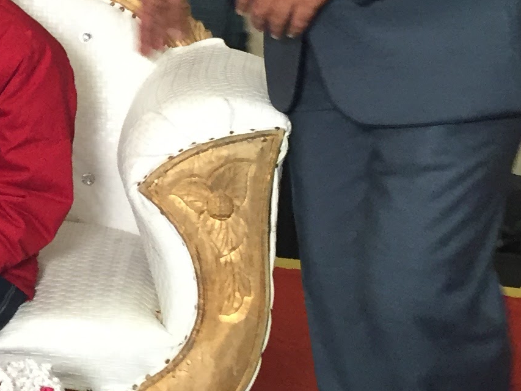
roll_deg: -3.2
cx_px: -281
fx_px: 1671
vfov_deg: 12.8
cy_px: -165
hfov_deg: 16.1
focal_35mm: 111
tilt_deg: -3.1
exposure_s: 1/33
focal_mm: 4.15
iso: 160
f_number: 2.2
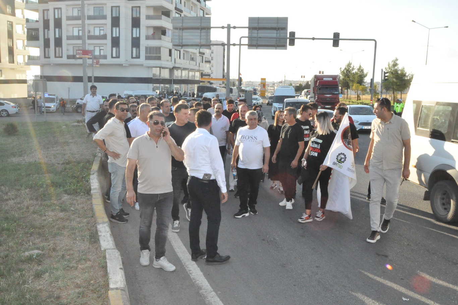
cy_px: 152
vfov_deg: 43.6
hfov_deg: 61.9
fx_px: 382
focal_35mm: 30
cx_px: 229
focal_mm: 20
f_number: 22
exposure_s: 1/200
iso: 3200
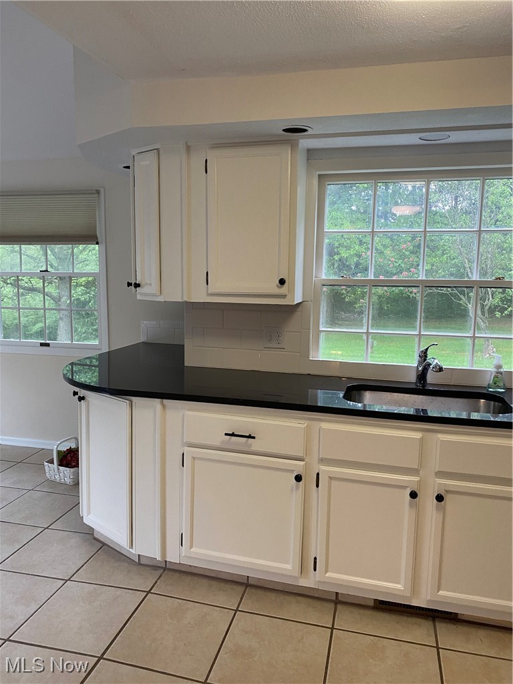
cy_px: 342
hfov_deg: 53.1
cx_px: 256
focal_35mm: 26
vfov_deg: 67.3
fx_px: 514
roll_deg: -2.4
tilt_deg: -6.4
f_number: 1.8
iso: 160
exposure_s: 1/60
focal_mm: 4.25
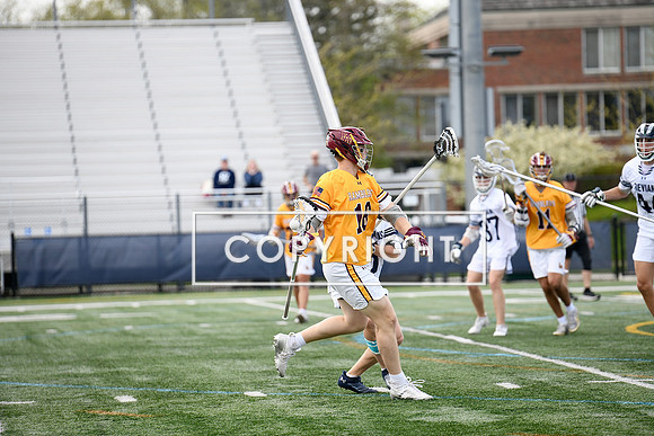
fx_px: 3634
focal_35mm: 200
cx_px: 327
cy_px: 218
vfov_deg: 6.9
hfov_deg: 10.3
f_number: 2.8
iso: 250
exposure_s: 1/1250
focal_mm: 200
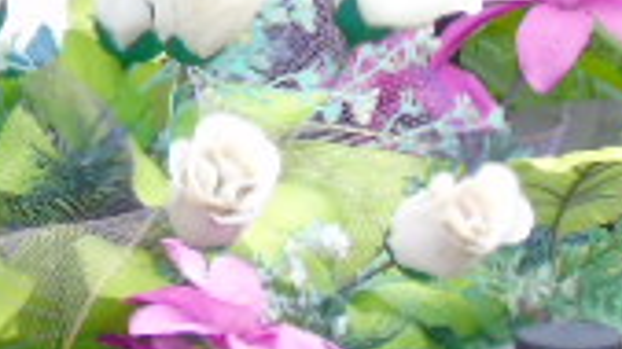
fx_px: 7338
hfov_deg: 4.8
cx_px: -217
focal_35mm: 445
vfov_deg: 2.7
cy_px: -342
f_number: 4.4
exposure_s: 1/60
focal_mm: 19
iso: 100
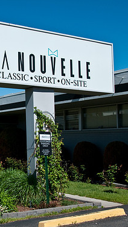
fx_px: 350
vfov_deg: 36.0
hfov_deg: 20.1
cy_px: 115
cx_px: 3
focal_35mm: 58
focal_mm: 24
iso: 200
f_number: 10
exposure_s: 1/800
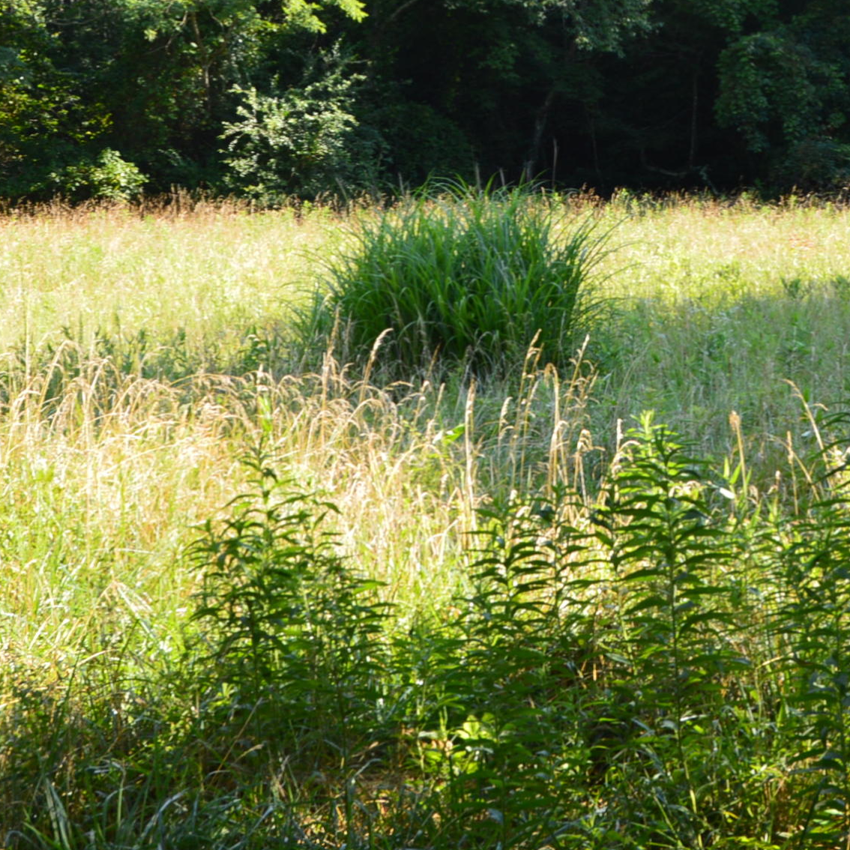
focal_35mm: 128
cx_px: 600
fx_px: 3556
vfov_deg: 13.6
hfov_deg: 13.6
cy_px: 157
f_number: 9
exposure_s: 1/125
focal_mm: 38
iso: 400
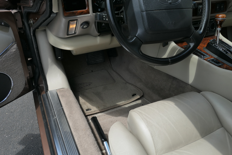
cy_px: 78
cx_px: 116
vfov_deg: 43.6
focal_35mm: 30
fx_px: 193
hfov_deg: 61.9
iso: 125
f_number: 2.8
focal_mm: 10.8
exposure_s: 1/1300
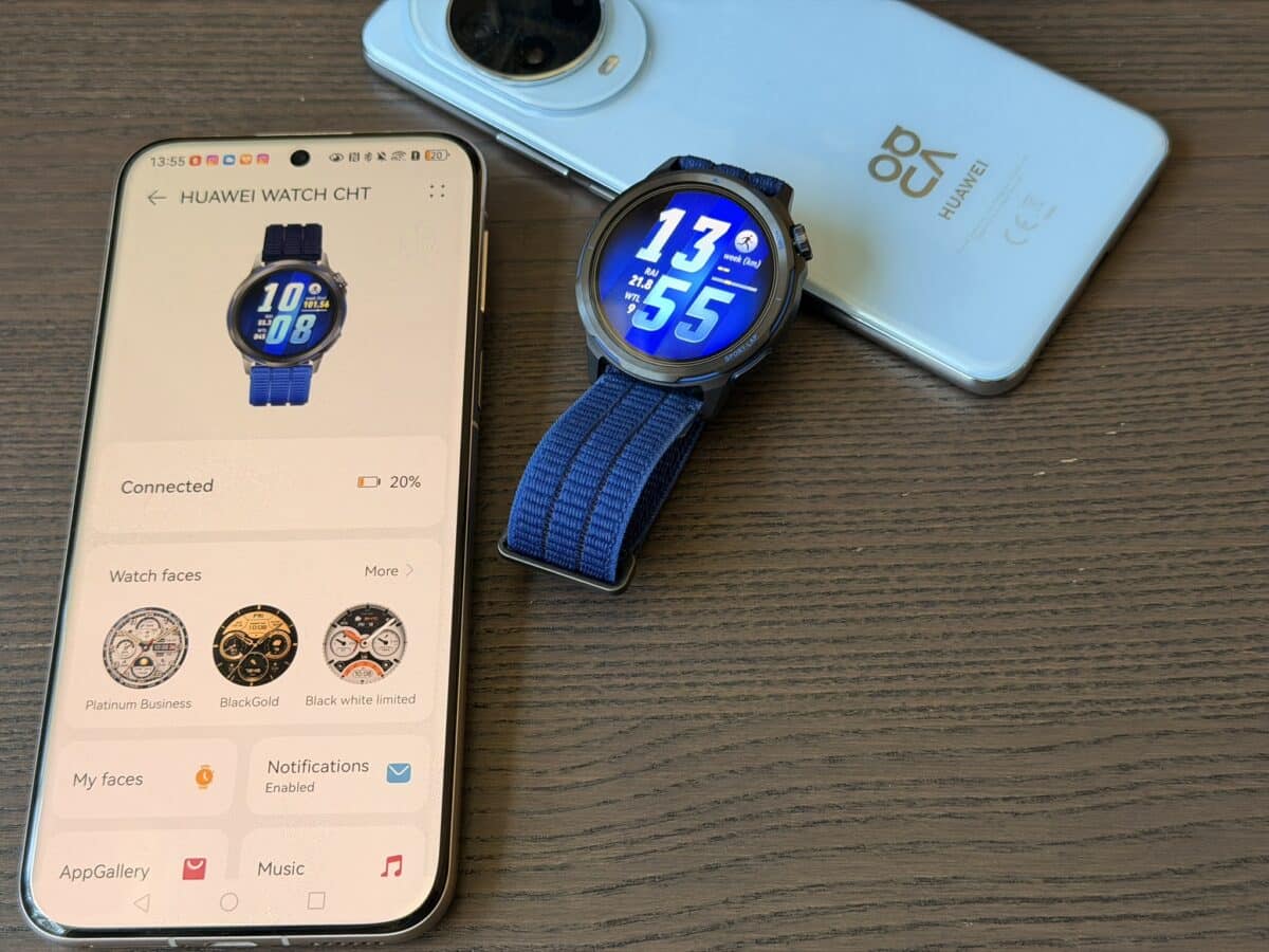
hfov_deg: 39.7
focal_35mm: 48
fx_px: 1760
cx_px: 634
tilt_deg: -62.2
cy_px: 476
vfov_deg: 30.3
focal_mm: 6.76
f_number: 1.78
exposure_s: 1/74
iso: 100
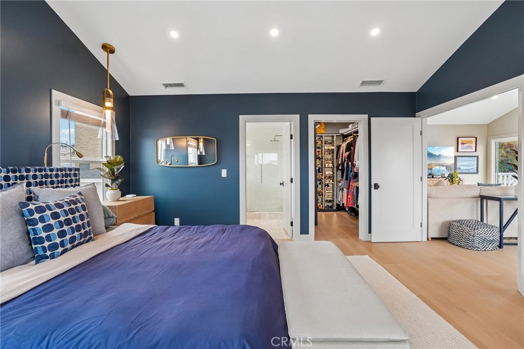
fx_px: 233
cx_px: 262
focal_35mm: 16
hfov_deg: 96.8
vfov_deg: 73.7
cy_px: 174
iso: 400
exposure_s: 1/25
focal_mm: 16
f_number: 8
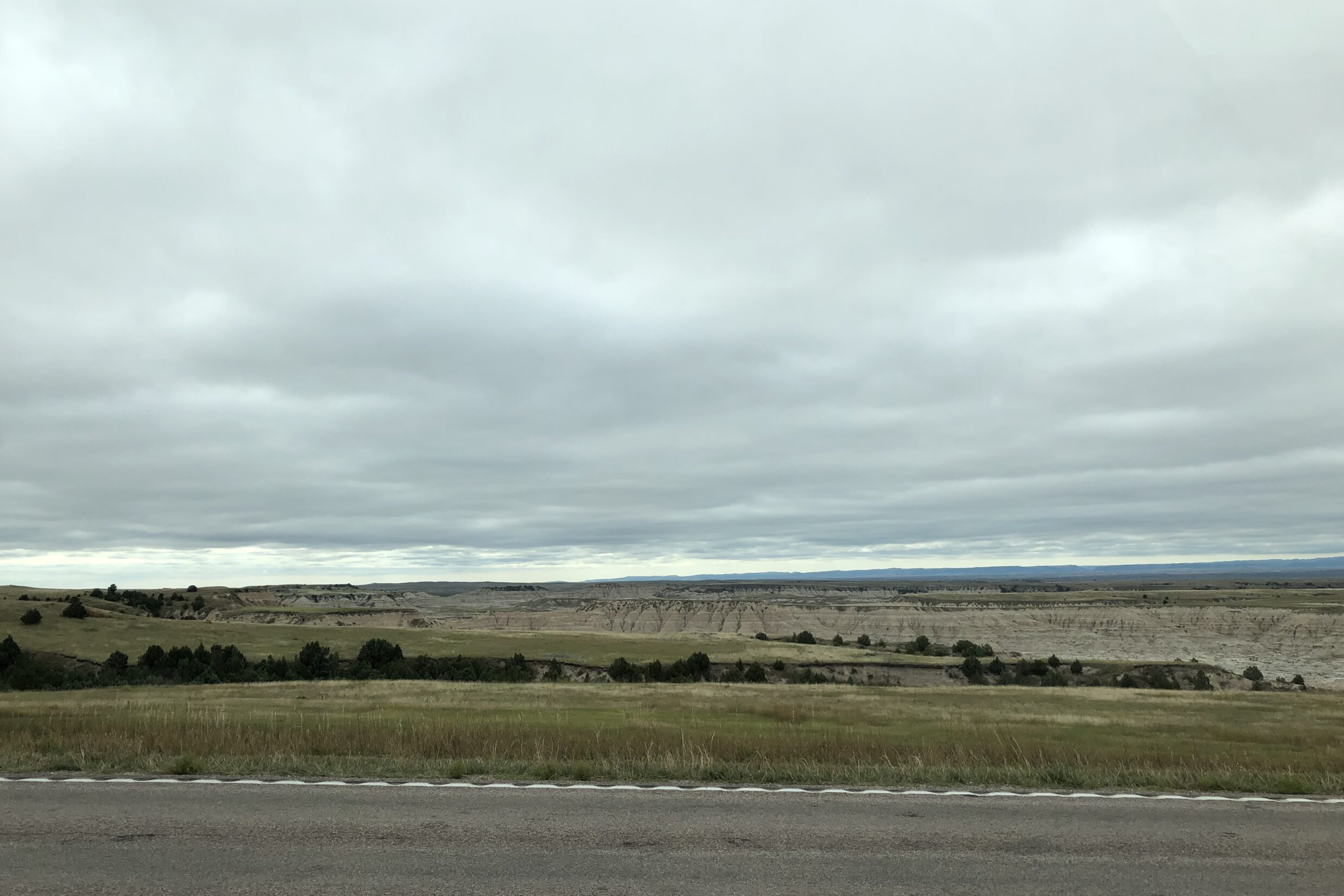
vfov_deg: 43.6
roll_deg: +1.8
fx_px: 1120
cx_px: 663
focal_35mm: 30
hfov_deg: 61.9
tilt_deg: +5.0
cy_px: 466
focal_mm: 3.99
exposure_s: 1/2288
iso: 20
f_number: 1.8
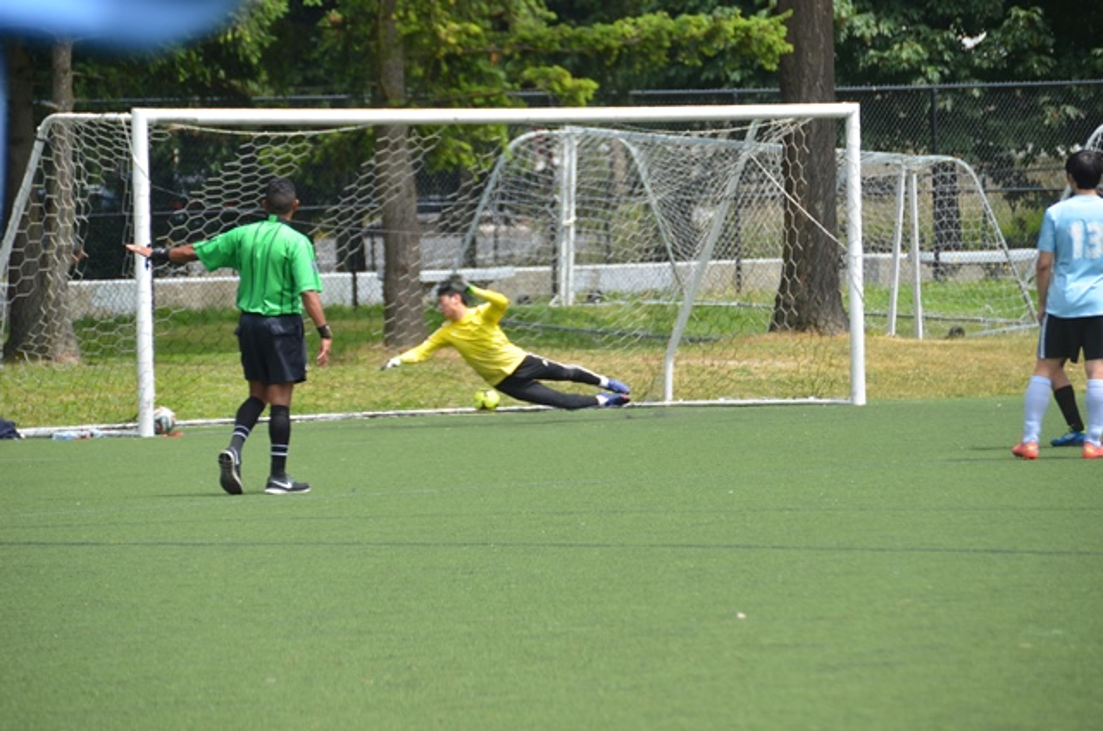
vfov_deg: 5.4
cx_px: 552
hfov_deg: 8.1
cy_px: 366
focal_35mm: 255
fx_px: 7797
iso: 200
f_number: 6.3
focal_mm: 170
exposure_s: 1/640
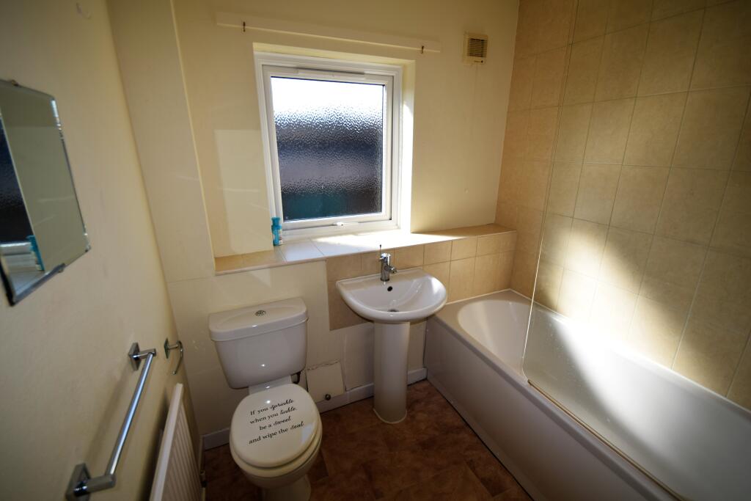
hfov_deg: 100.4
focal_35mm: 15
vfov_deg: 77.3
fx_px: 313
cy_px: 250
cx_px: 376
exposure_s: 1/125
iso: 100
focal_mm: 10
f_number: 5.6
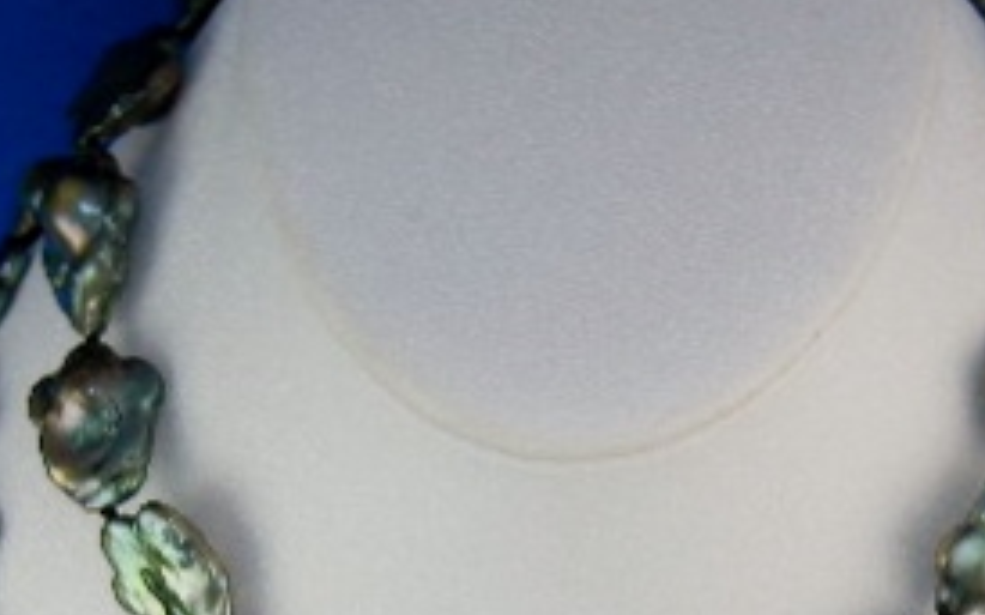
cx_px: 557
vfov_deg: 17.1
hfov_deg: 27.8
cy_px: 655
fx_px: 1986
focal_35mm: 74
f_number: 3.5
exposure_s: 1/37.2
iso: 160
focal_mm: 5.4
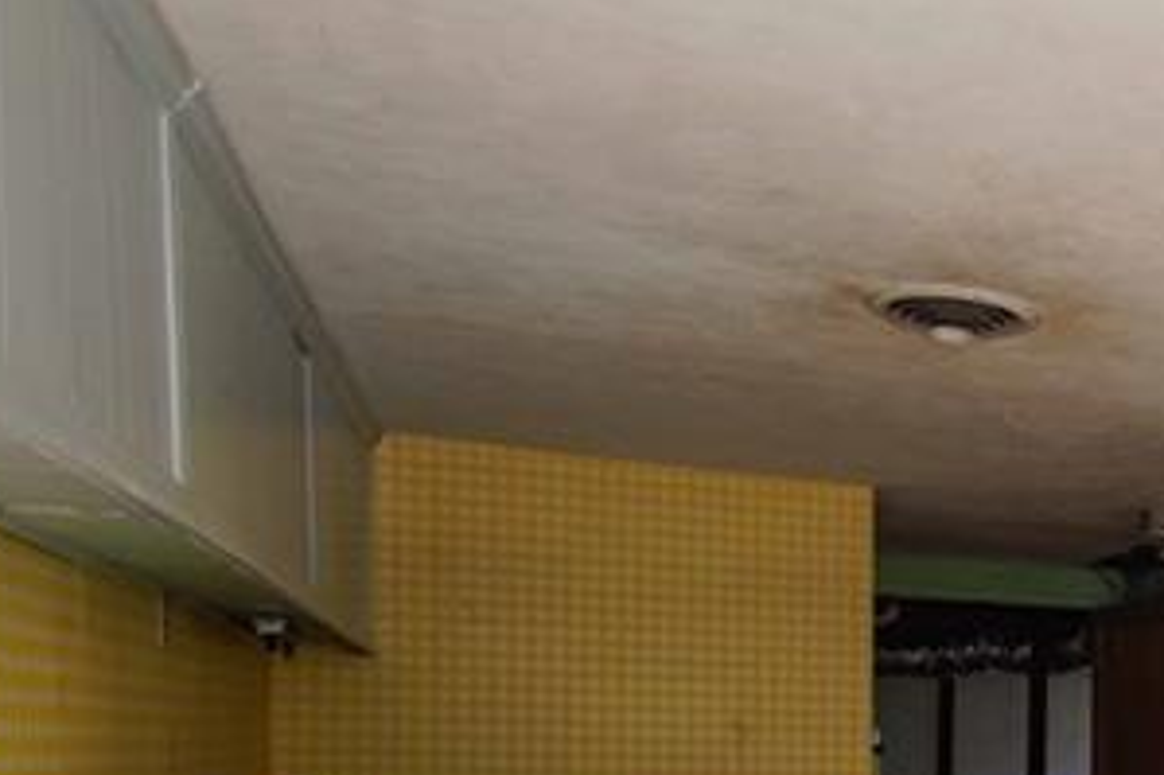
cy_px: 791
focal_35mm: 48
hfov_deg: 32.8
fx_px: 1551
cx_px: 1440
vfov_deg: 26.4
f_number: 7.1
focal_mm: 14
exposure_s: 1/6
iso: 200
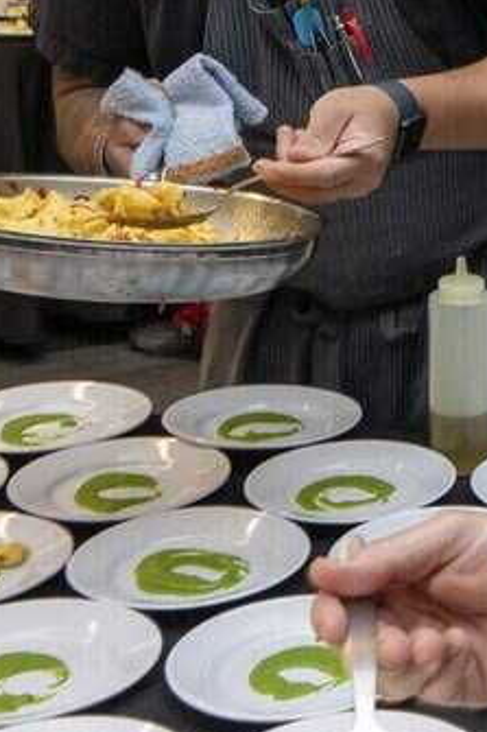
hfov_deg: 14.2
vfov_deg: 23.4
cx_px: 843
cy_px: 187
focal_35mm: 86
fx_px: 1747
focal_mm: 16
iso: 400
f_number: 4.5
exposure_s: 1/125
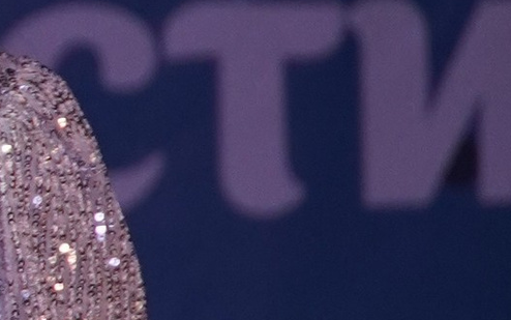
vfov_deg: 0.6
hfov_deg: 0.9
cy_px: 269
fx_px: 33125
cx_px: -678
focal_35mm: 2378
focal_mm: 300
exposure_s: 1/250
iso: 1600
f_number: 6.3
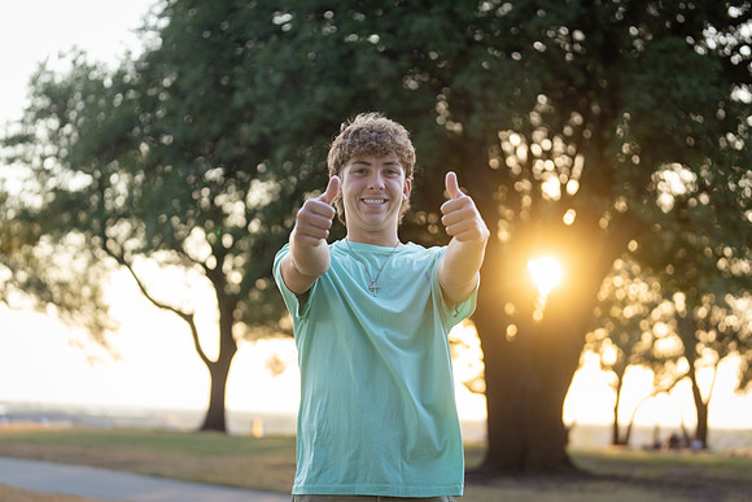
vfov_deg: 19.5
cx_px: 376
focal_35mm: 70
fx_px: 1462
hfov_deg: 28.8
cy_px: 251
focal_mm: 70
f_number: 2.8
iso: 320
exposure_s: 1/320
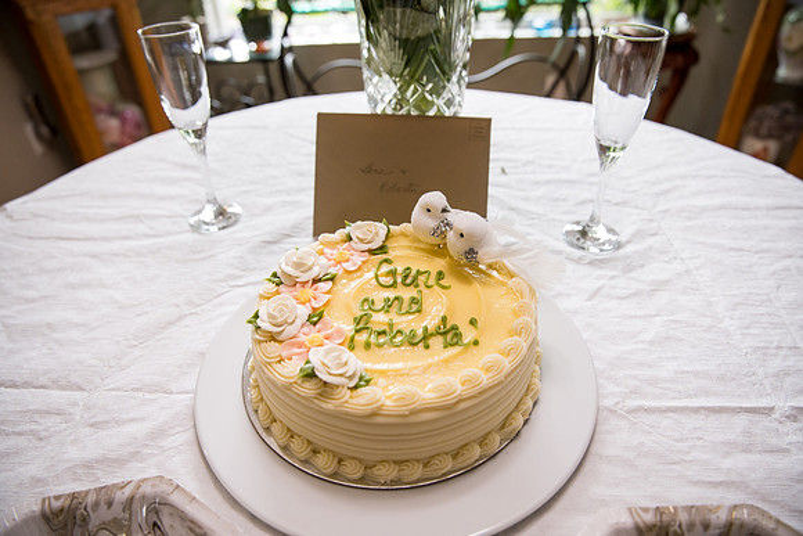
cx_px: 402
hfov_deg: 73.7
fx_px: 535
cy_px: 268
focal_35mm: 24
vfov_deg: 53.2
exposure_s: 1/320
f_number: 3.5
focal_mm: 24
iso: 2500
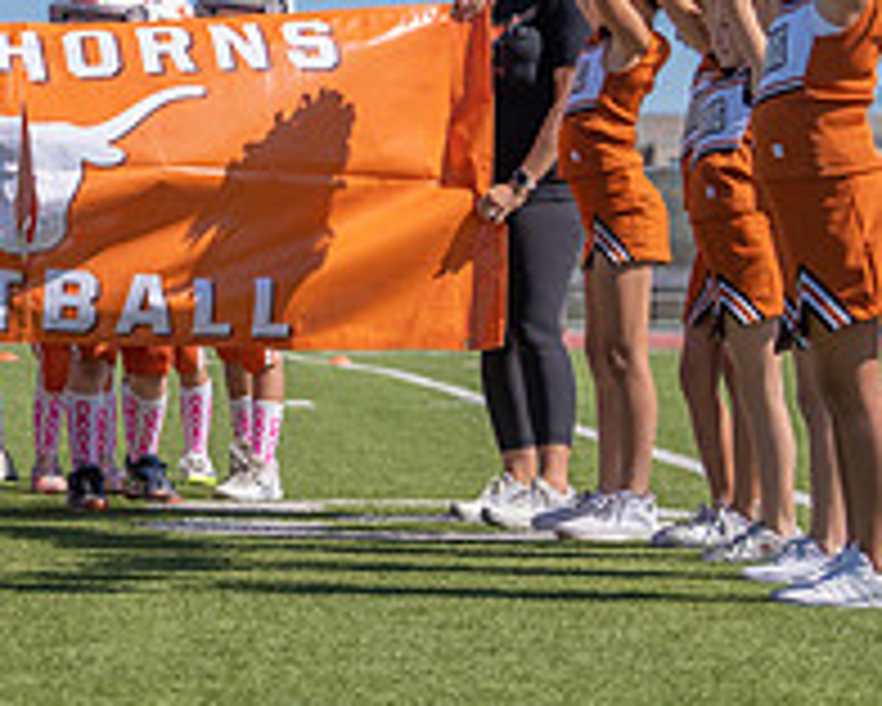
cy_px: 254
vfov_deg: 8.0
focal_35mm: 194
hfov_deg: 9.9
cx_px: 72
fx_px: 5067
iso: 125
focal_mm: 70
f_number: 3.5
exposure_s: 1/2500
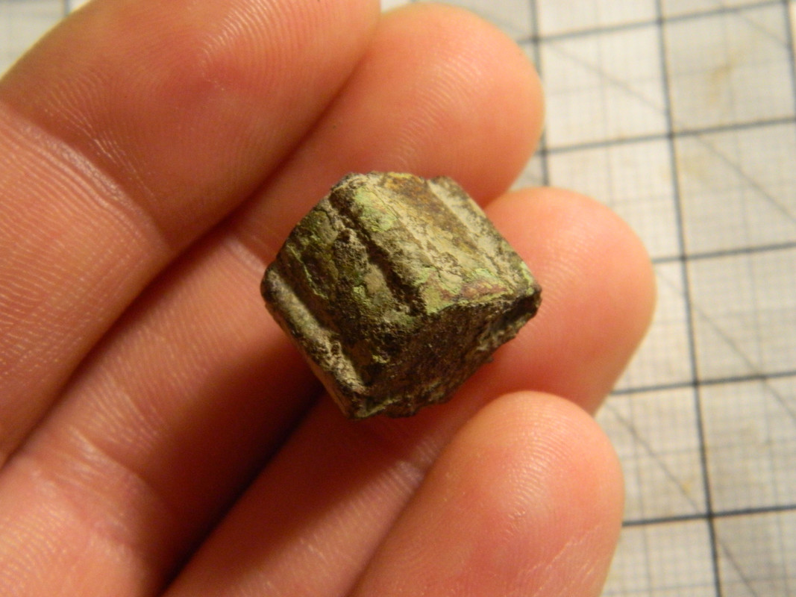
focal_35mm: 84
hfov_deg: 23.3
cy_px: 298
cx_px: 398
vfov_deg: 17.6
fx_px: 1931
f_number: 4.2
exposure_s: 1/15
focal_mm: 15.1
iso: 400
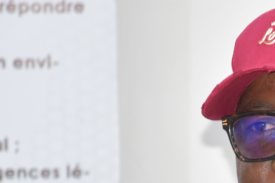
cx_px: 337
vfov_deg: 2.1
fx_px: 5010
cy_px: 247
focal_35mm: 656
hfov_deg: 3.1
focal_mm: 130
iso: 1000
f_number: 5.6
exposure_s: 1/60
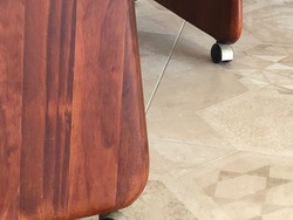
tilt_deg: -16.9
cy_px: -13
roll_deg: +1.5
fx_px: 1127
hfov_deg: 14.5
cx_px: -12
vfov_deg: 11.0
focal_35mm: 133
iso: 80
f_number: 2.4
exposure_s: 1/40
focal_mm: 6
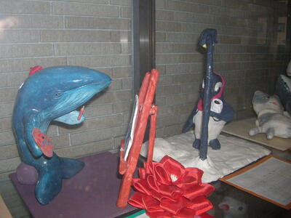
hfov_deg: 52.6
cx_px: 146
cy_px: 109
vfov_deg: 40.7
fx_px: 294
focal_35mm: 35
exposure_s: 1/60.1
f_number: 2.8
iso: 50
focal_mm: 5.8
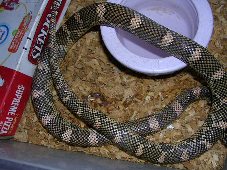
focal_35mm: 38
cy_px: 85
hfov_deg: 49.0
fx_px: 249
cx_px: 114
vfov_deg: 37.7
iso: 50
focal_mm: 5.8
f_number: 2.8
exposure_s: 1/60.1
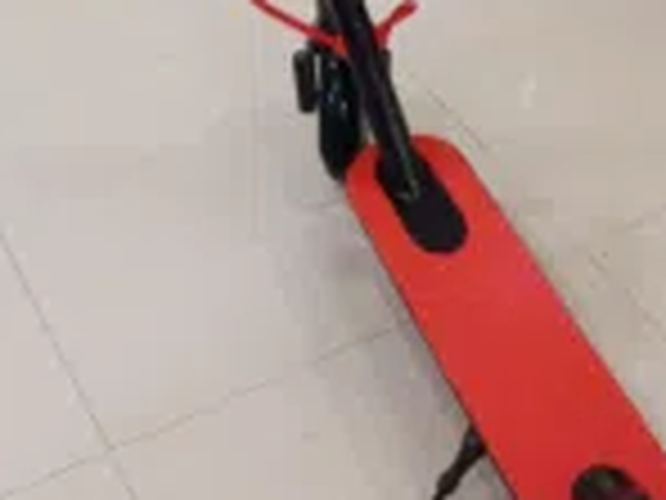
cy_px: -90
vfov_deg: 19.1
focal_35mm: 73
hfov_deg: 26.5
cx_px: 436
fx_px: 1404
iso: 1241
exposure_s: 1/20
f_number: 1.8
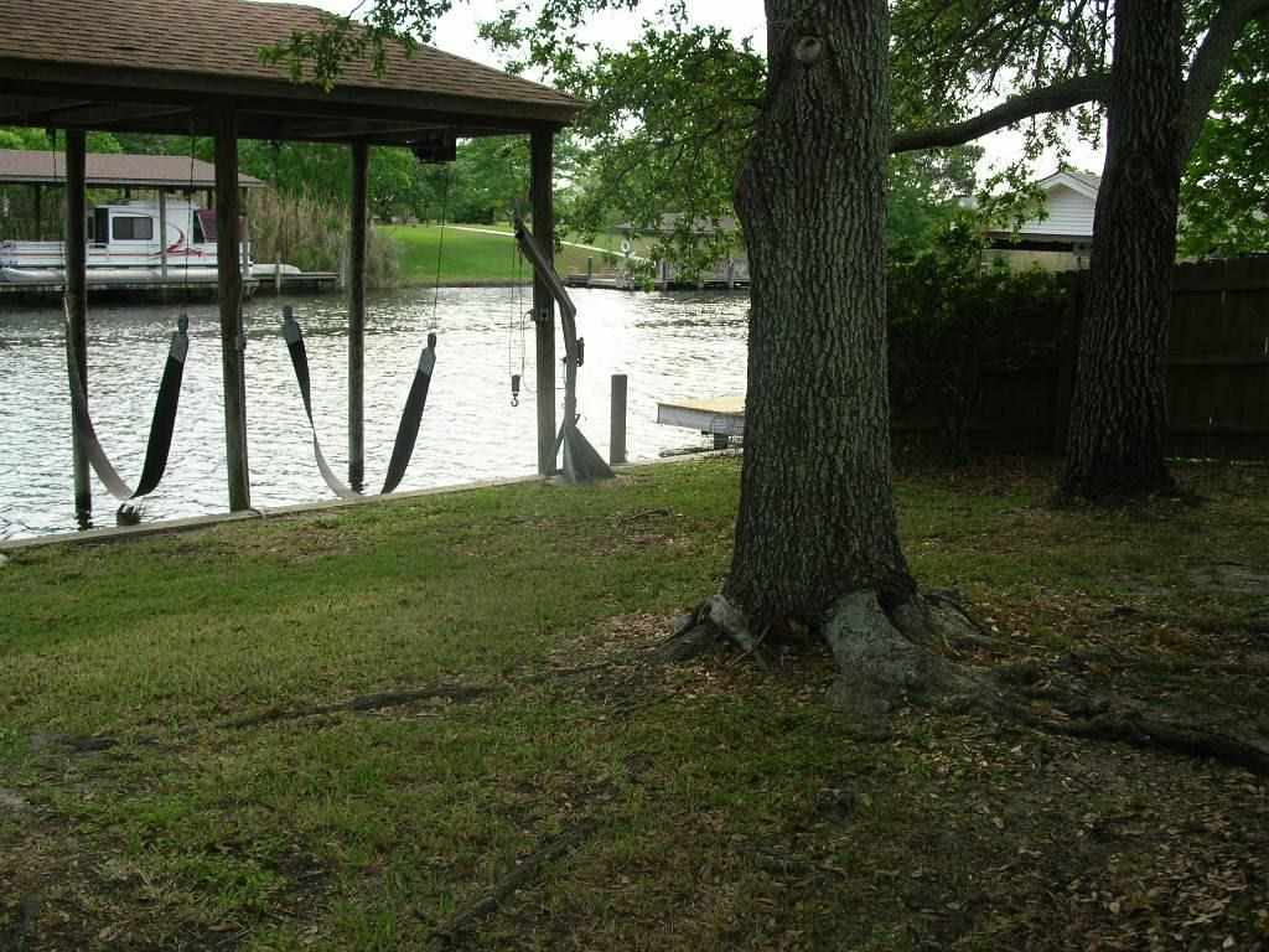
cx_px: 634
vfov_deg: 38.7
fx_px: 1356
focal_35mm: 37
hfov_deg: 50.1
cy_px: 476
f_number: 3.8
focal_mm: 6.2
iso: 50
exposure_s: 1/134
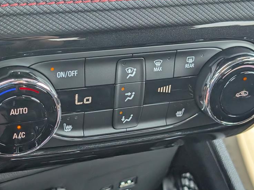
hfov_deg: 28.6
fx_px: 499
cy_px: 95
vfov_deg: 21.6
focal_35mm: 68
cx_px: 121
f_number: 1.68
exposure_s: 1/357
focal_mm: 6.9
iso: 193
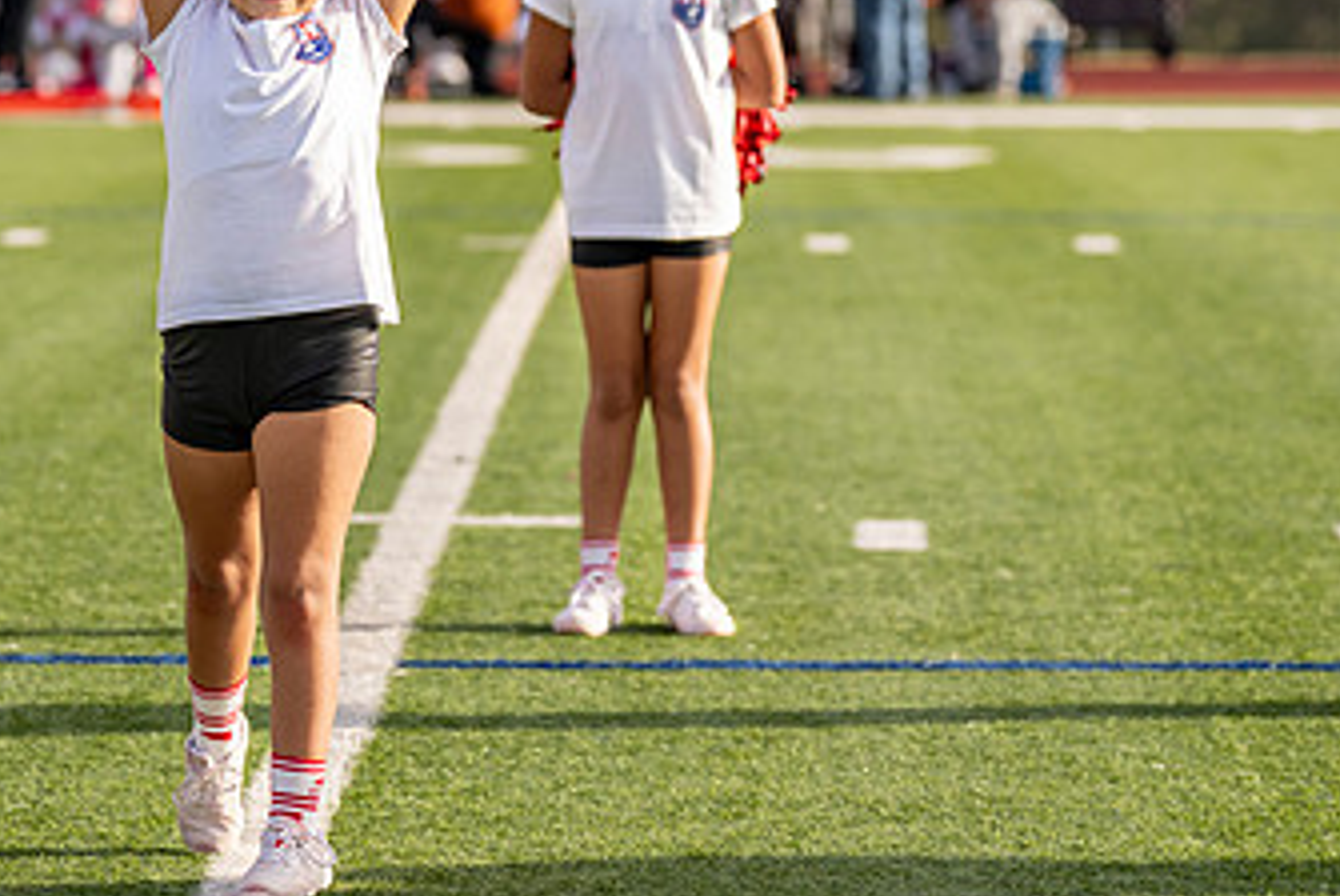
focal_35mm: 227
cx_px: 303
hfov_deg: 9.0
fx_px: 8457
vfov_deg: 6.1
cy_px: 271
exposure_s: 1/3200
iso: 250
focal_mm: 105
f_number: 2.8
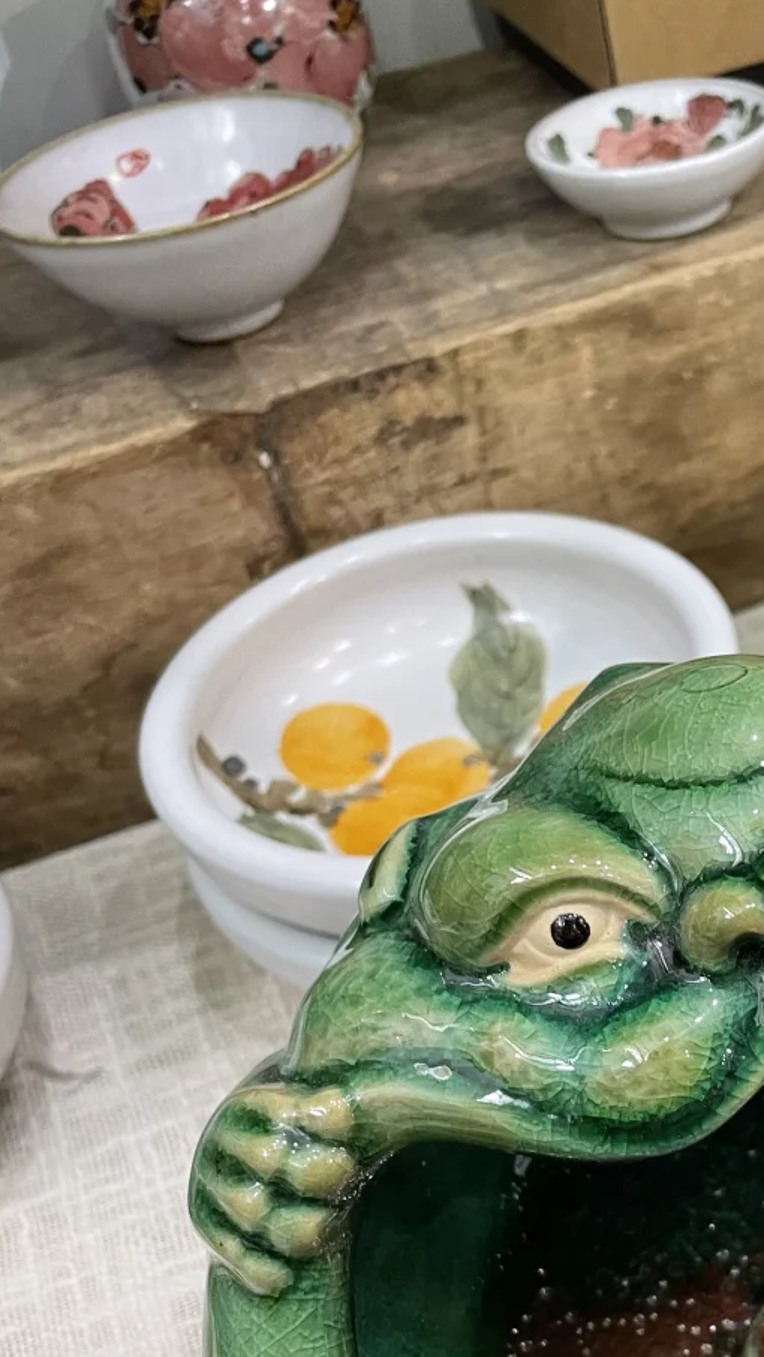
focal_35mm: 45
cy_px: 969
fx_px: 1620
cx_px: 773
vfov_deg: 44.4
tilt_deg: -47.8
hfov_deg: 25.2
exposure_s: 1/50
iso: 200
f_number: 1.6
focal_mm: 4.2
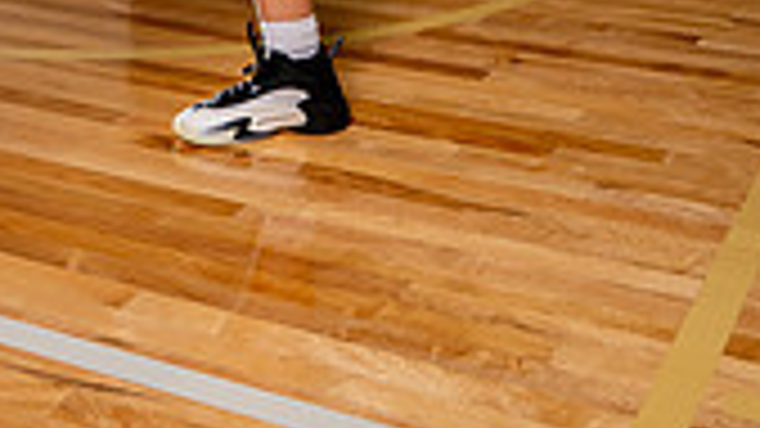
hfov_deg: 26.2
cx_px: 198
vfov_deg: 12.6
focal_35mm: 80
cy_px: -514
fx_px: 1612
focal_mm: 28.6
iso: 640
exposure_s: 1/200
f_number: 7.1
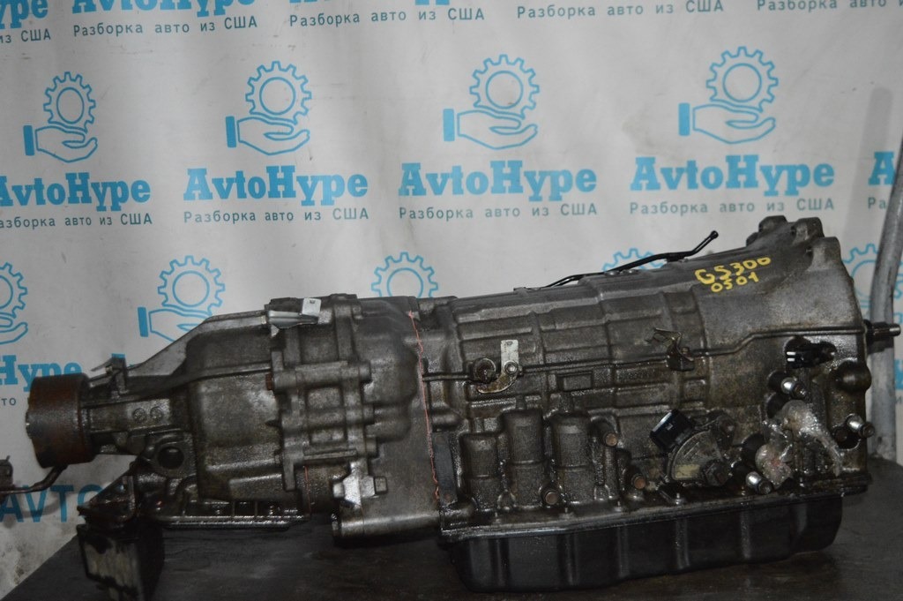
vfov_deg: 30.8
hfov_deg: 45.0
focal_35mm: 44
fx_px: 1090
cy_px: 300
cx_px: 452
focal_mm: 29
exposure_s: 1/60
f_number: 4.2
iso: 3200
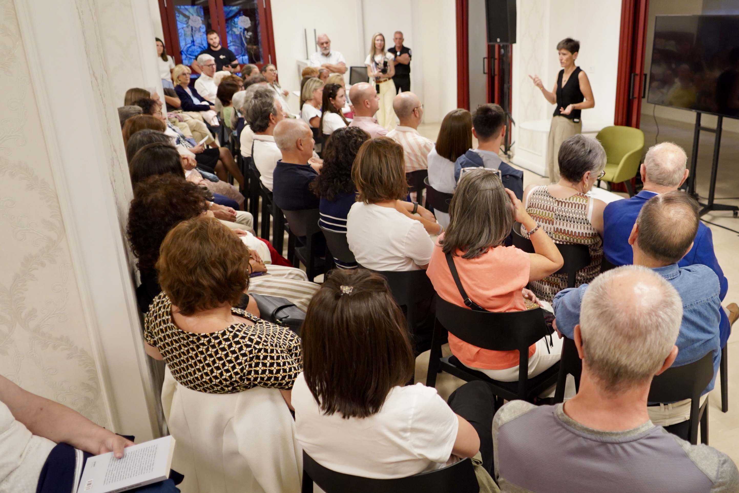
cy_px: 246
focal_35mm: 24
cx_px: 370
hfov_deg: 73.7
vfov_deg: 53.1
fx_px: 493
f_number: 3.5
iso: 2000
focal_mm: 24
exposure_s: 1/160
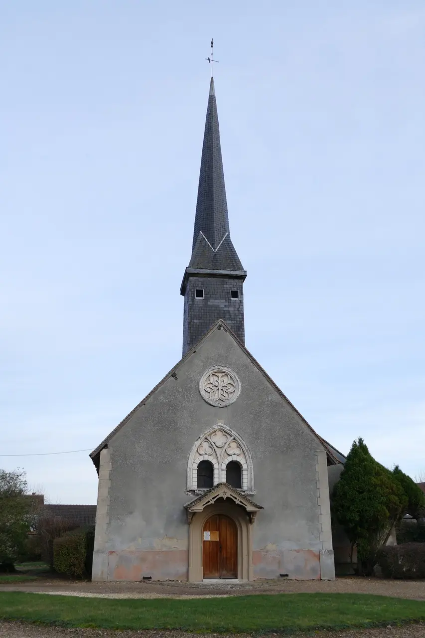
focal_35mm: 33
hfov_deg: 40.0
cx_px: 212
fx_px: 584
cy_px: 319
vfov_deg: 57.2
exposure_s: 1/400
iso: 125
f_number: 3
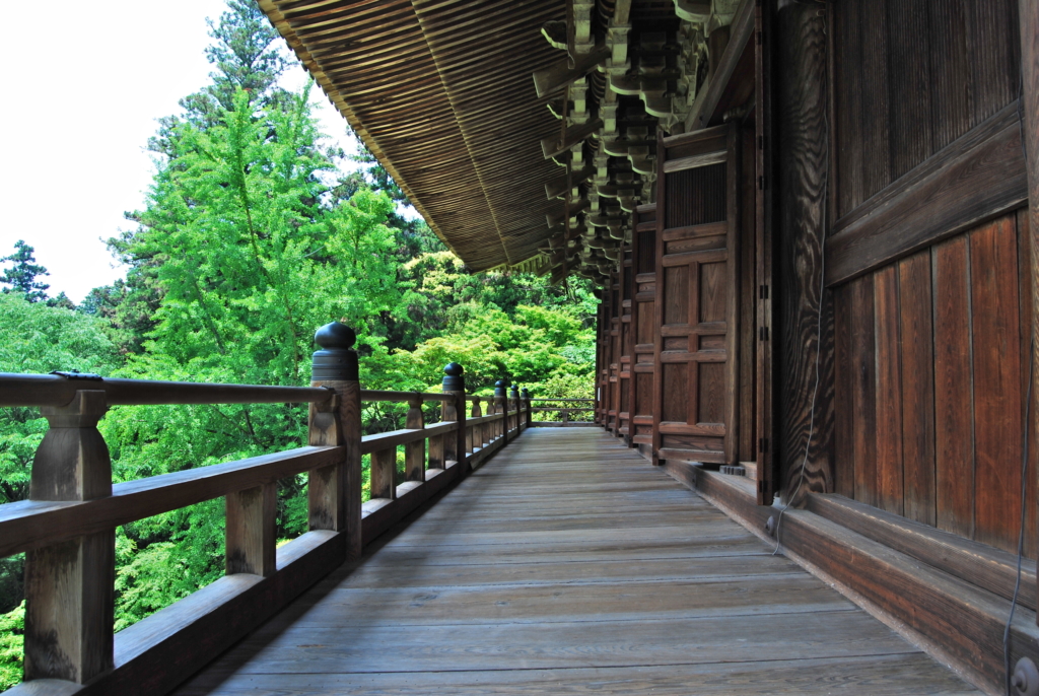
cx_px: 520
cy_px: 348
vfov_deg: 48.1
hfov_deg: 67.3
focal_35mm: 27
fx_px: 780
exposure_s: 1/80
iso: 100
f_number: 7.1
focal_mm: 18
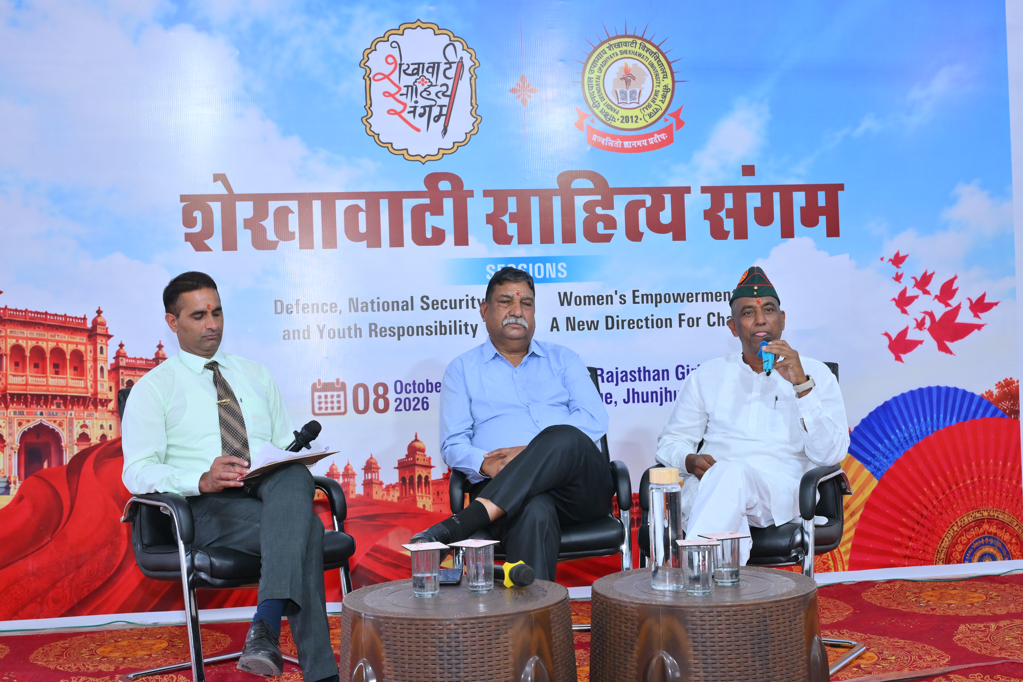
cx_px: 512
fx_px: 1279
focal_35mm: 45
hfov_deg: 43.6
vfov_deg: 29.9
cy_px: 341
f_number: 7.1
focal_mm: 45
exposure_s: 1/125
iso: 1250
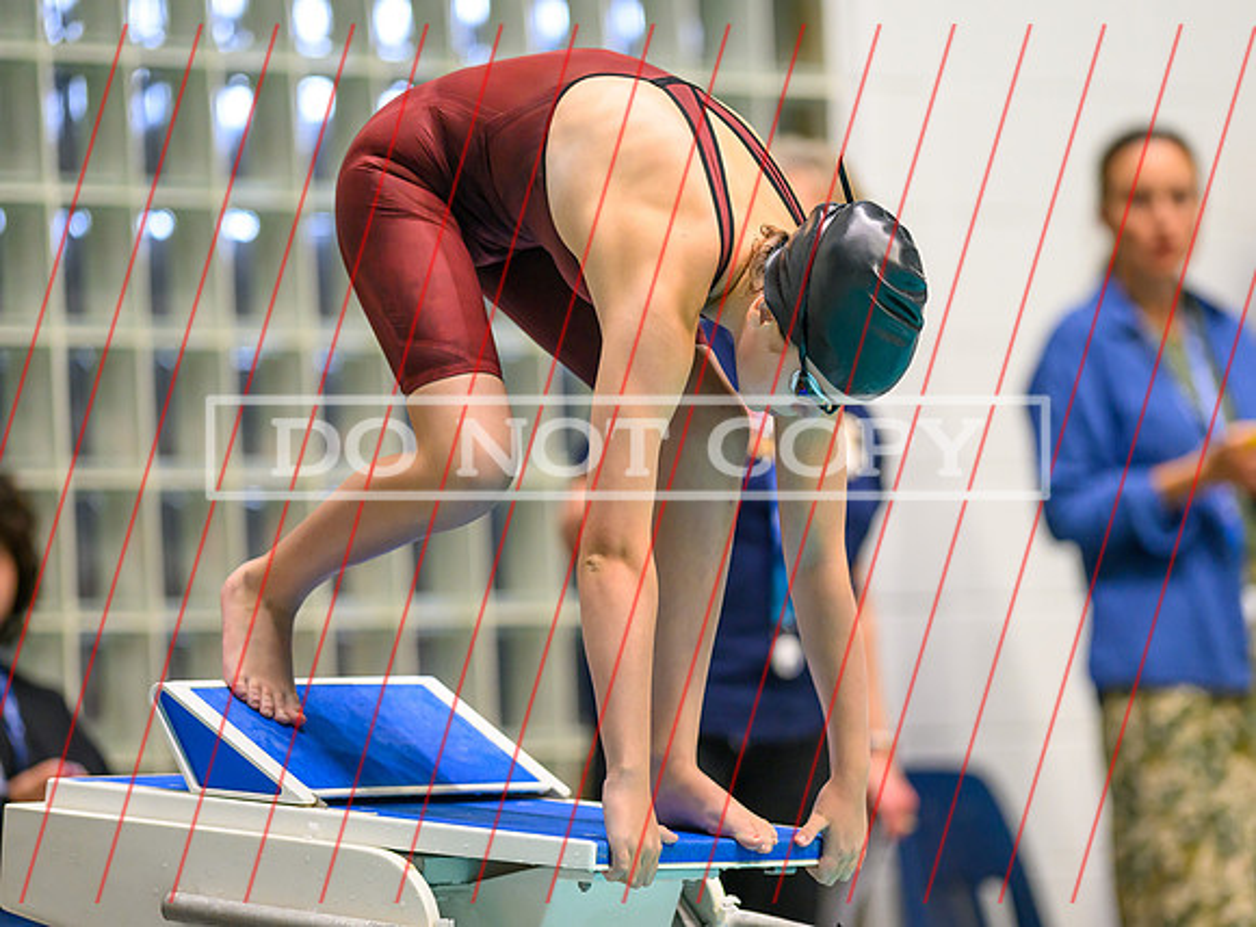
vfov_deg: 4.3
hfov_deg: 5.8
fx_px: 12482
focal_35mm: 346
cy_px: 441
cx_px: 674
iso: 2500
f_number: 2.8
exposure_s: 1/800
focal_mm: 300
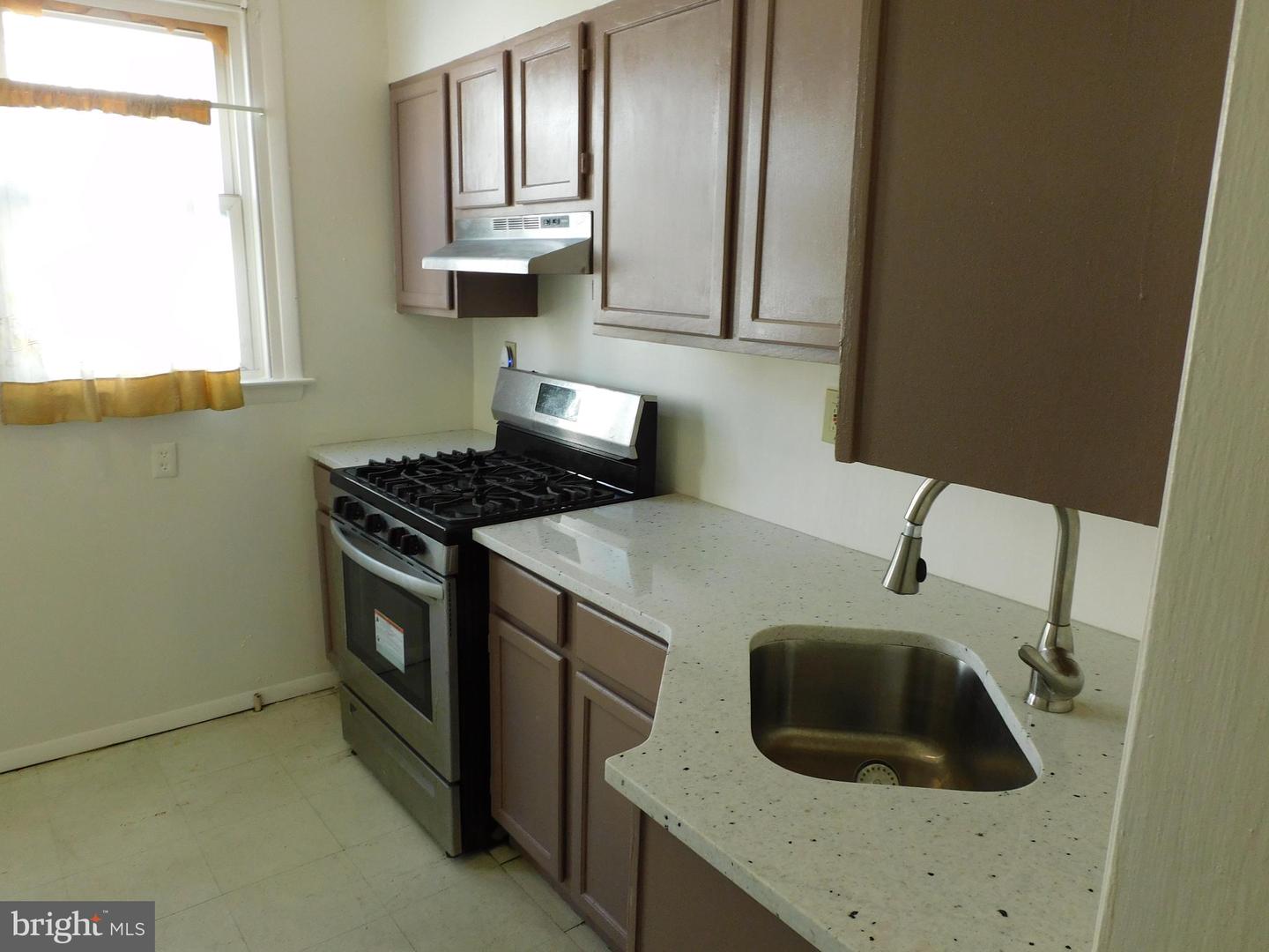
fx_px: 880
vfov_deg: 56.8
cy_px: 476
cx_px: 634
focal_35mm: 24
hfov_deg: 71.6
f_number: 3.3
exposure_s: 1/50
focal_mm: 4.3
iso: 200
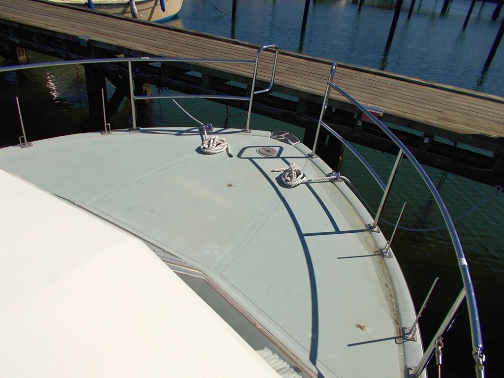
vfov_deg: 53.1
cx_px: 252
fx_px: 379
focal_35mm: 26
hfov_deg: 67.3
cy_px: 189
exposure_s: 1/400
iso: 80
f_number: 8
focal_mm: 4.6
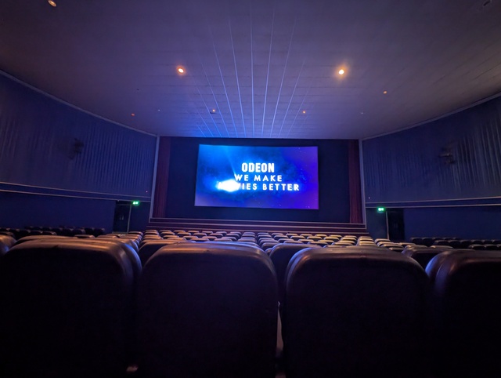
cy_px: 189
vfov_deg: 94.6
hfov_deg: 110.5
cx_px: 250
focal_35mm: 12
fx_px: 174
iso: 331
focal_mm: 2.23
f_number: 1.95
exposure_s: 1/10.7
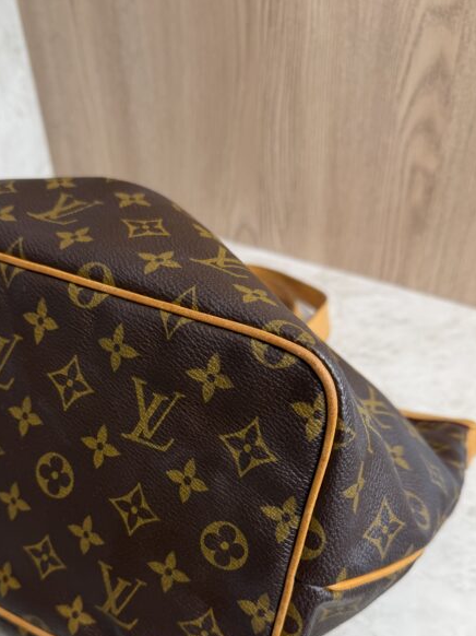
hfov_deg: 42.7
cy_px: 416
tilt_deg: -42.2
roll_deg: +5.6
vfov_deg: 54.4
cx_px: 185
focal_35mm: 33
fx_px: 605
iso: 100
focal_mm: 6.76
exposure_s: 1/120
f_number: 1.78
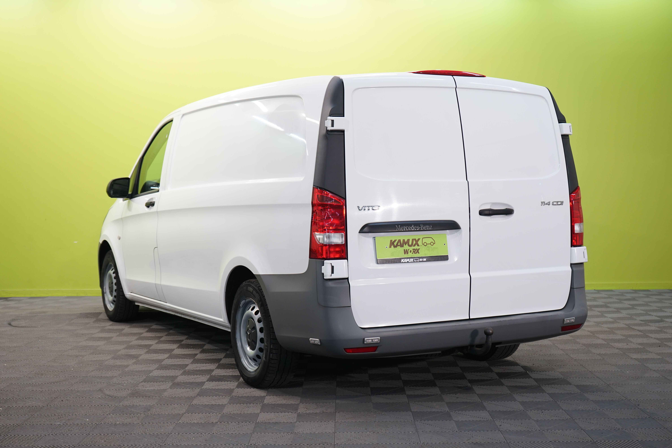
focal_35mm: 48
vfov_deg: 28.1
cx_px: 336
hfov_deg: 41.1
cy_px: 224
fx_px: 896
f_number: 5.6
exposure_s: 1/25
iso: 400
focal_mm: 48
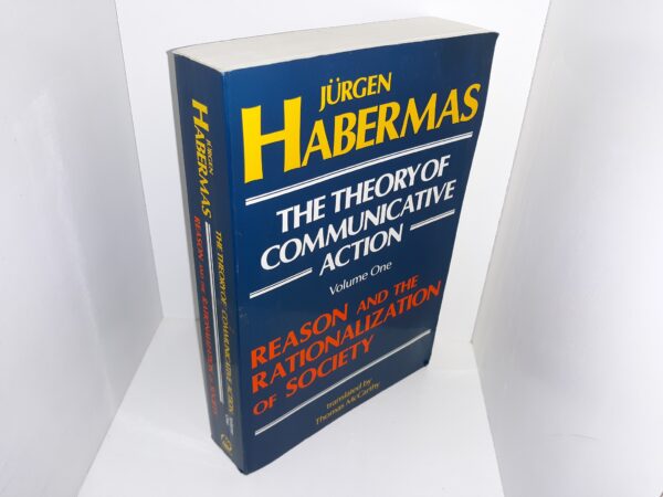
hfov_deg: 63.4
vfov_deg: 49.7
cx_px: 332
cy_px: 248
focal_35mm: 28
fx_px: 536
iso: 50
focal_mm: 3.7
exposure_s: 1/120
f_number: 1.7
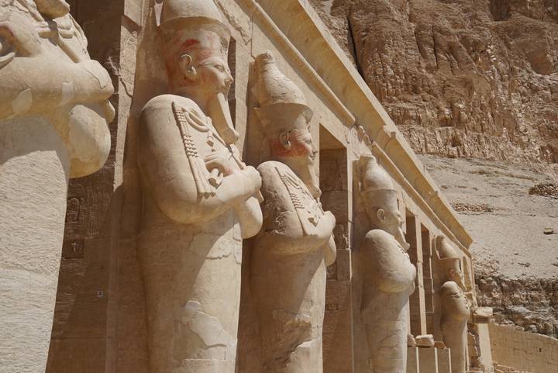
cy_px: 186
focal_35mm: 46
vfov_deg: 29.3
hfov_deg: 42.7
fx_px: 713
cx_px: 279
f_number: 9
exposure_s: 1/400
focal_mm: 46
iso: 100
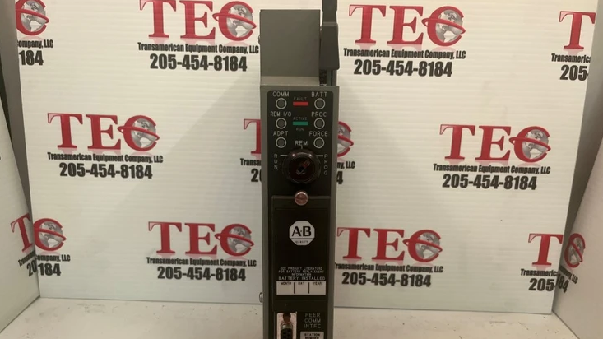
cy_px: 218
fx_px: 464
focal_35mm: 29
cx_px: 297
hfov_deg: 66.1
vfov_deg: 39.8
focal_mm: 5.1
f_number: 1.6
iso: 125
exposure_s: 1/101
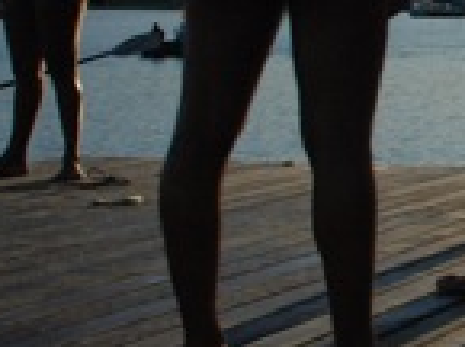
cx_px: 985
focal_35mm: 115
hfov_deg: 13.9
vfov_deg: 12.7
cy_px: 39
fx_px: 1541
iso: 400
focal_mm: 18
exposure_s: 1/640
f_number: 13
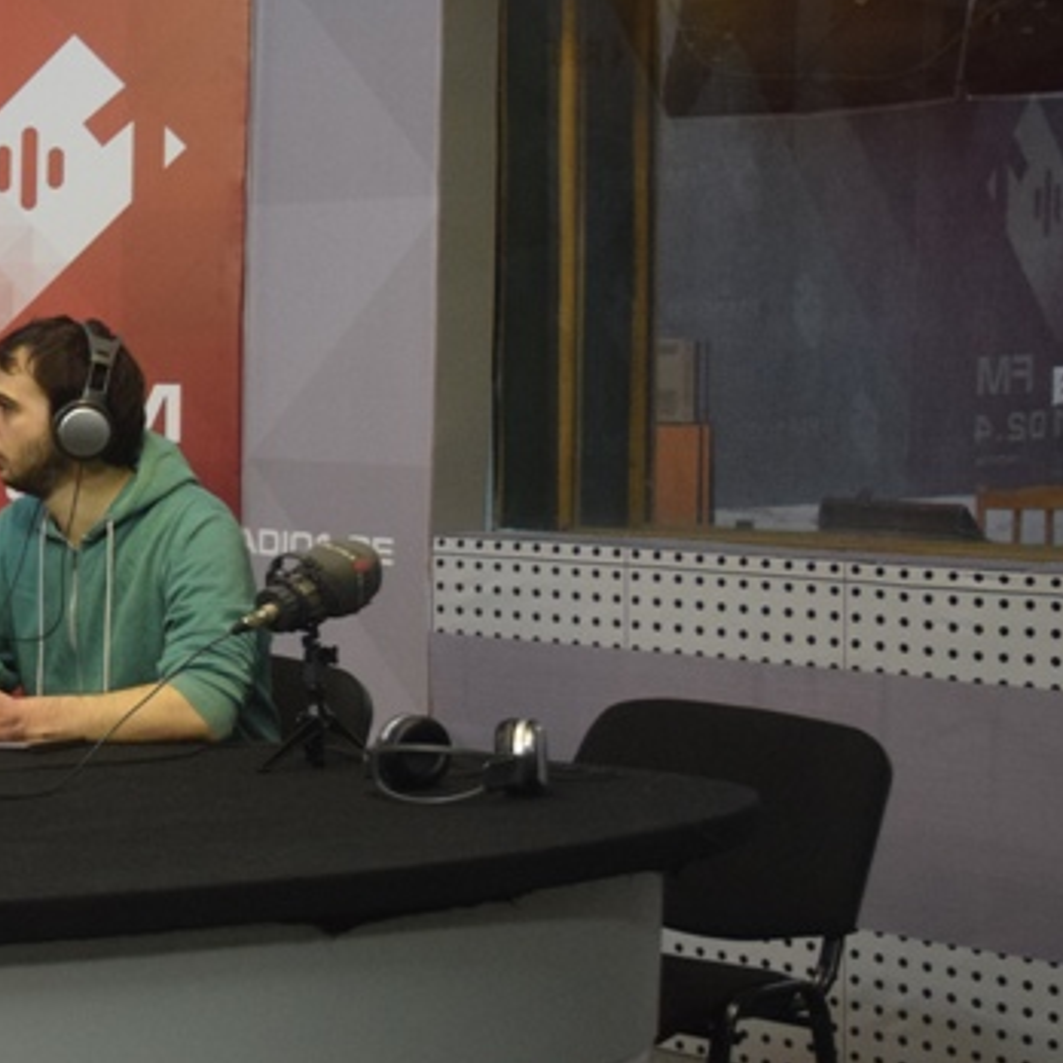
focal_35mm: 86
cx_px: -250
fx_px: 2997
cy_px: 475
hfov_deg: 18.9
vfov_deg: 20.1
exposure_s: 1/60
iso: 2000
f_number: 3.8
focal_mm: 23
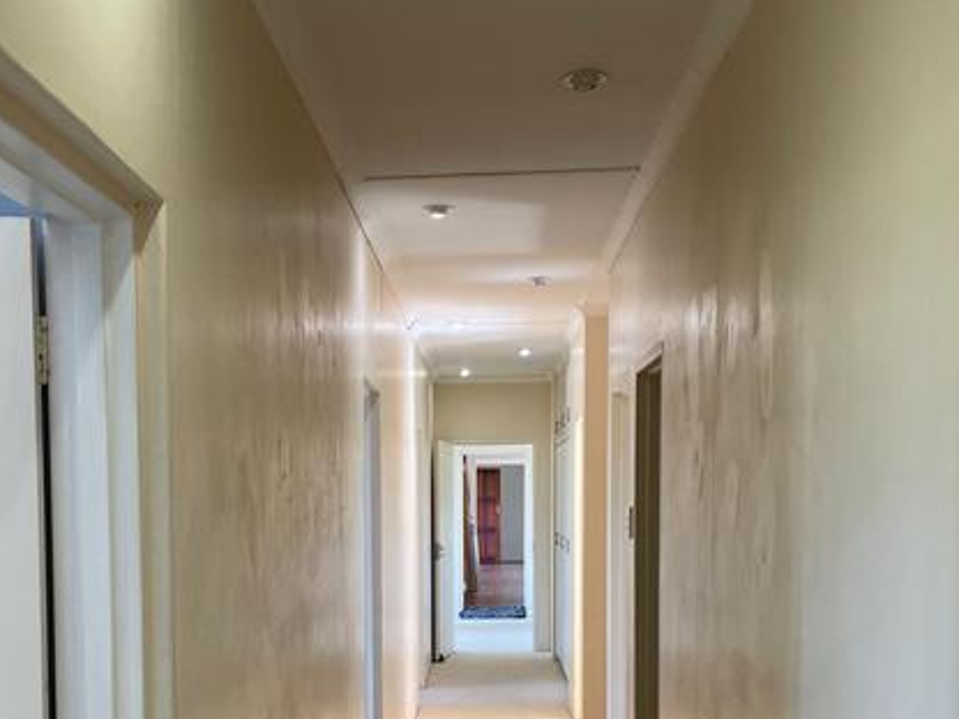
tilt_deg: -5.0
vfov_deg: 28.4
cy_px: 597
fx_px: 1385
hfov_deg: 38.0
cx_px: 385
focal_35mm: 50
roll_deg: +1.3
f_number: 1.6
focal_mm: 4.2
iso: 125
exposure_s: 1/121
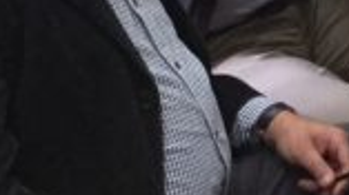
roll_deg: +0.2
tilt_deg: -14.4
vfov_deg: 7.0
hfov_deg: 11.3
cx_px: 771
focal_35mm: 165
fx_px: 1526
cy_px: -222
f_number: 2.4
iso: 160
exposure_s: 1/33
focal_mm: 3.3
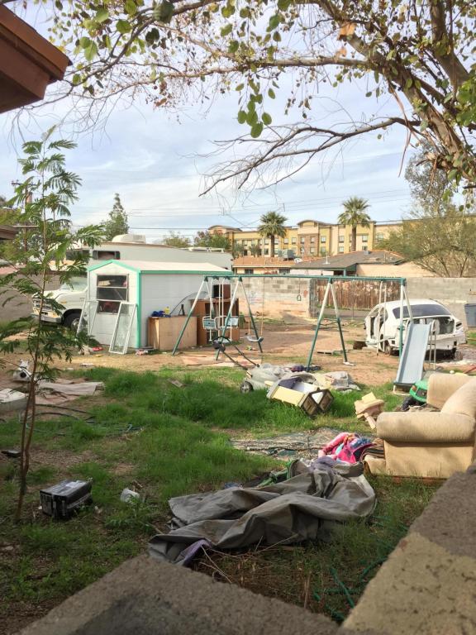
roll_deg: -0.7
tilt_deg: -4.0
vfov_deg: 61.7
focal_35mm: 29
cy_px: 318
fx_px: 532
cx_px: 238
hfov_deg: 48.2
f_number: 2.2
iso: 32
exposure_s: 1/879
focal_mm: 4.15
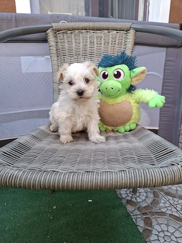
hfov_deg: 58.9
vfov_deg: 73.9
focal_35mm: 23
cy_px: 122
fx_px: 161
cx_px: 91
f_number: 1.8
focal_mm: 5.54
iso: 64
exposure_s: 1/100
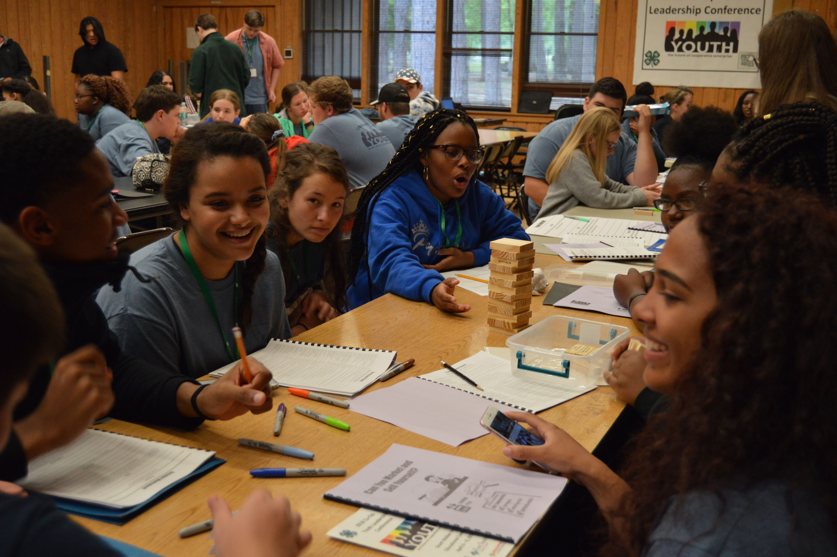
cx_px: 418
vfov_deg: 34.1
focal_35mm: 39
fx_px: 906
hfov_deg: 49.6
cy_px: 278
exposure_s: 1/60
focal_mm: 26
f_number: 4
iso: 1250
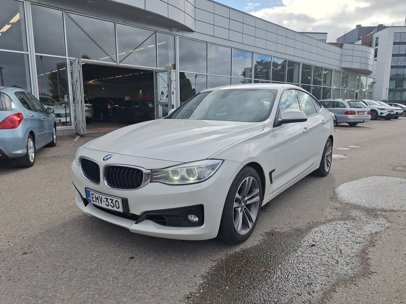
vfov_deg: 58.9
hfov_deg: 73.9
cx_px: 203
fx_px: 270
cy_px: 152
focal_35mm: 23
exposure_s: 1/2933
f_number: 1.8
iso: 40
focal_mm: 5.54
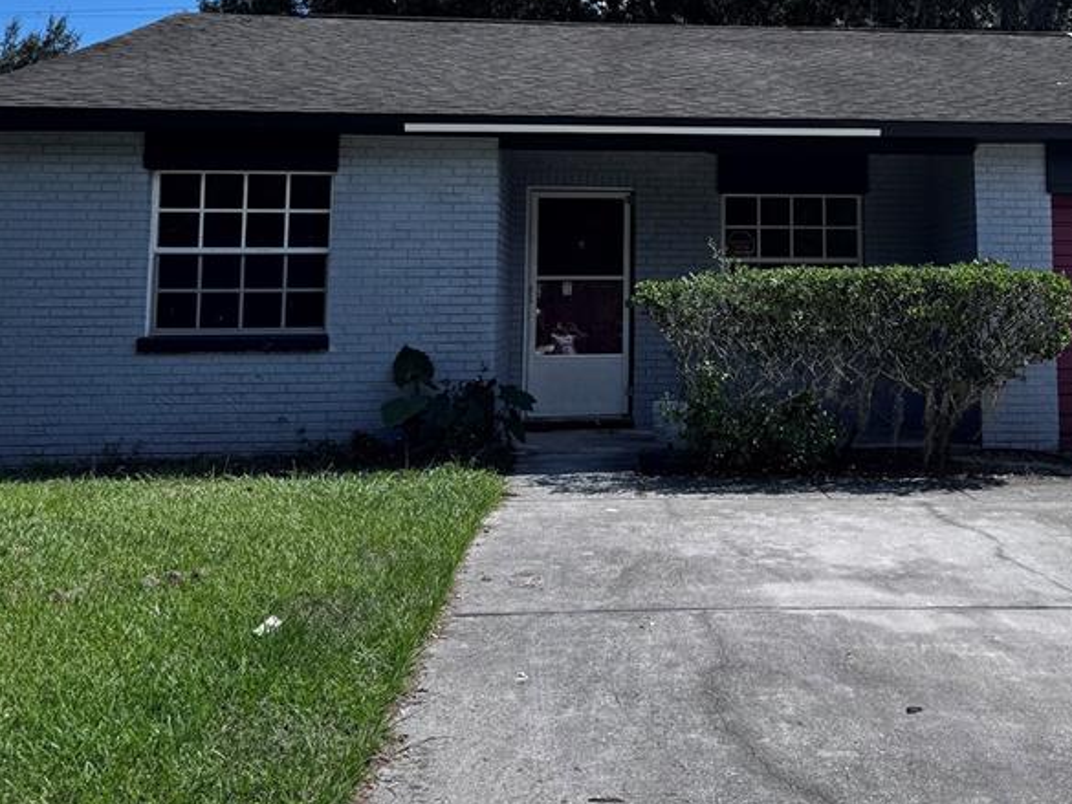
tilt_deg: +6.3
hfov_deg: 43.9
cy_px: 147
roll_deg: -0.1
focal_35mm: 42
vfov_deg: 33.3
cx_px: 748
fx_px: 1301
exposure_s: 1/4049
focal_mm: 6.76
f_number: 1.78
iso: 80
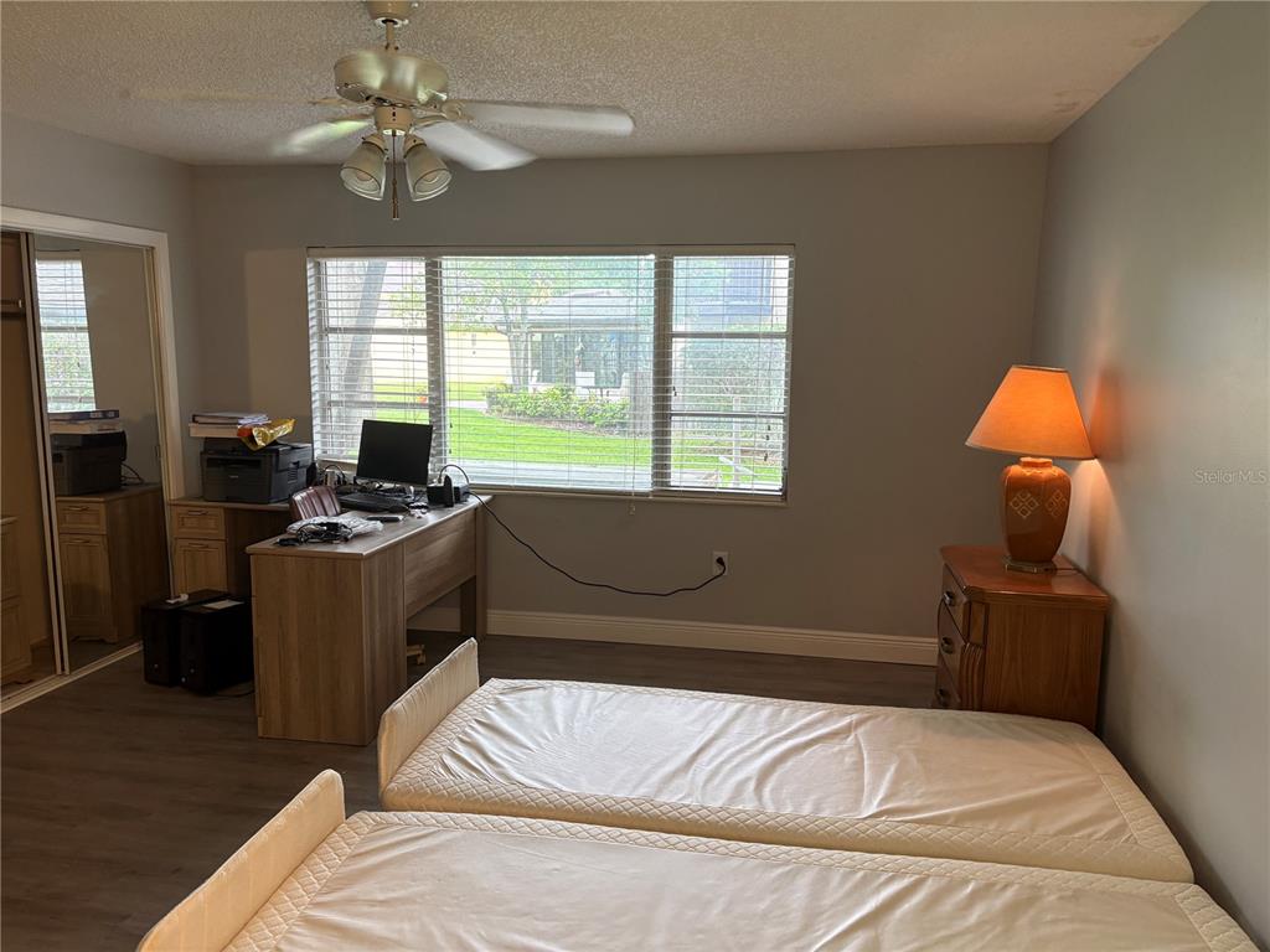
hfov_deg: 67.3
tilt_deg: -7.8
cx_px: 635
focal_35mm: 26
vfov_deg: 53.1
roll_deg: +0.3
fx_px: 954
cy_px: 476
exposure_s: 1/60
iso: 160
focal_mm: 5.96
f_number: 1.6
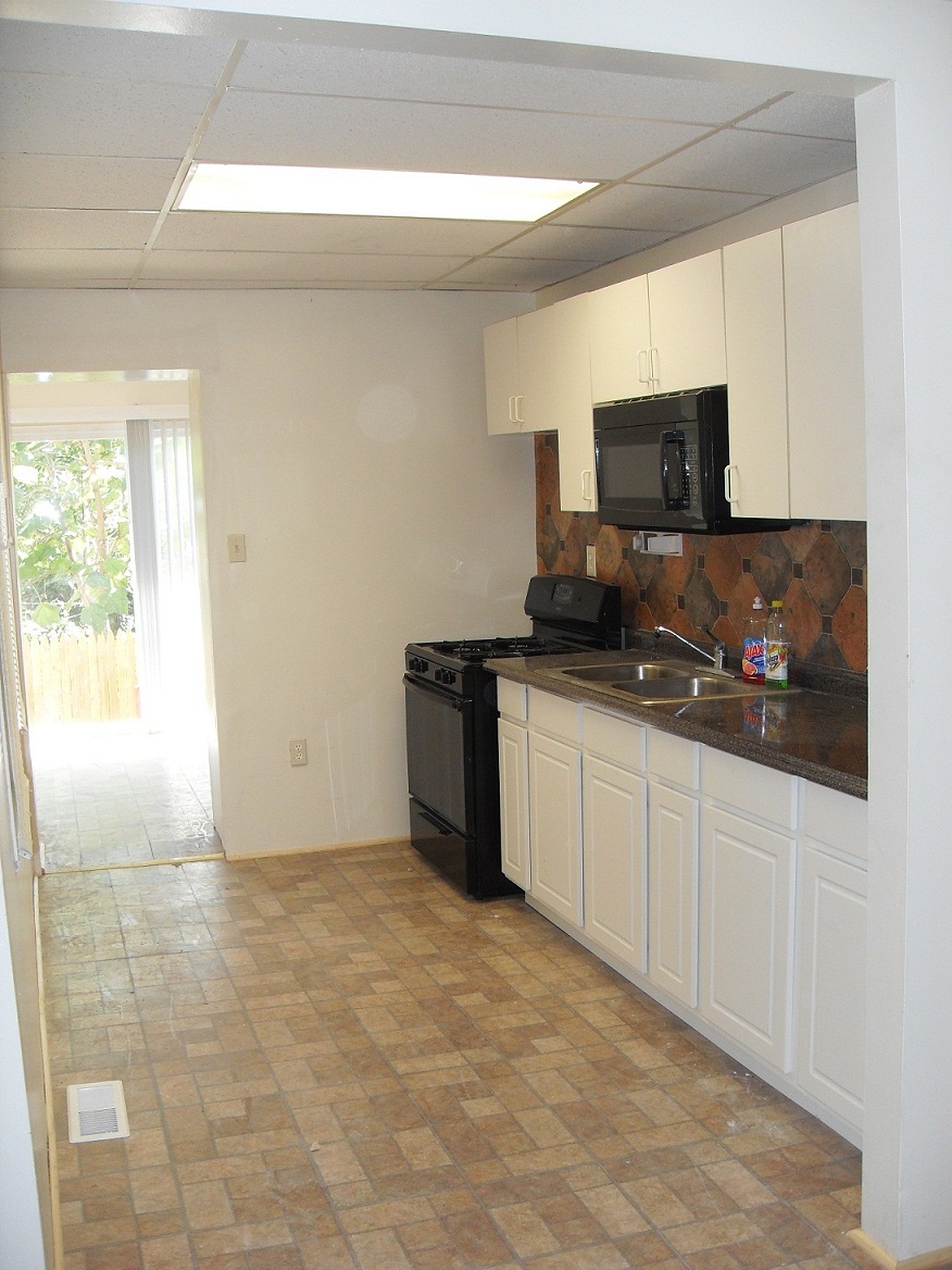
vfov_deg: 54.0
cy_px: 635
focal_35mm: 34
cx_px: 476
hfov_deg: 41.8
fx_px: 1247
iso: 100
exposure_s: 1/45
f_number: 2.8
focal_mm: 6.3
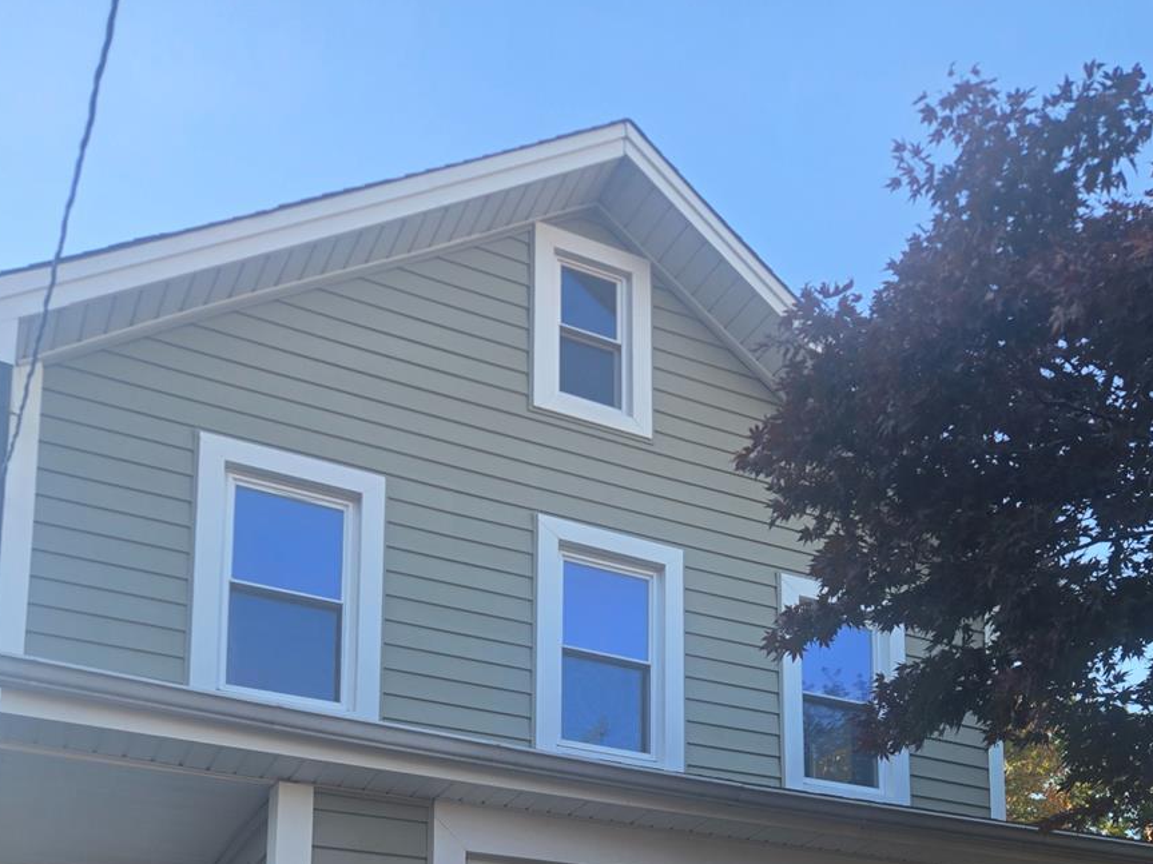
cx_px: 625
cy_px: 965
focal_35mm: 40
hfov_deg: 46.8
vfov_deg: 31.6
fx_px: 1332
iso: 25
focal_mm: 5.4
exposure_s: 1/182
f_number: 1.8
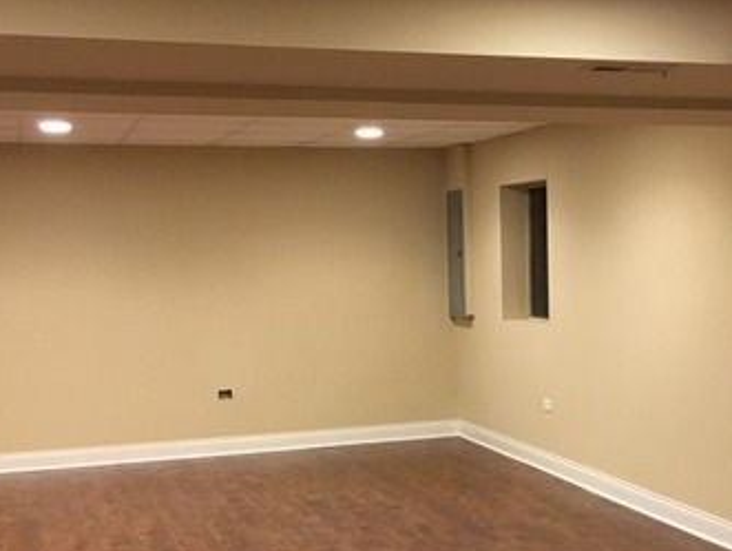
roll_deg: +0.7
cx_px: 475
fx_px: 1185
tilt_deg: -4.4
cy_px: 350
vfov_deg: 26.1
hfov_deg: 34.1
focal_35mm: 56
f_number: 2.2
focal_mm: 4.15
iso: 200
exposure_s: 1/30
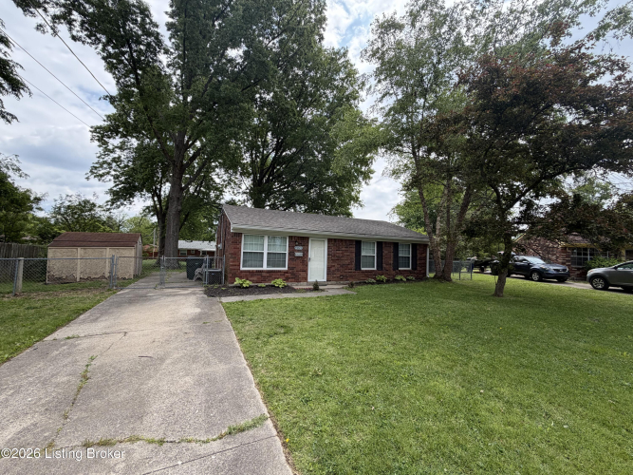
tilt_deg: +3.5
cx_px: 316
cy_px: 238
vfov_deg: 85.7
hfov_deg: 102.1
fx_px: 256
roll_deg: -1.6
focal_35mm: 14
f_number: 2.2
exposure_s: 1/585
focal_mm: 2.22
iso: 40
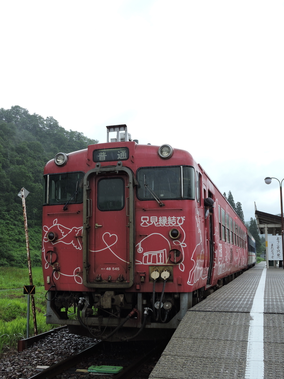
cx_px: 142
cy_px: 190
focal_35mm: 40
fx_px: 438
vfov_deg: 46.8
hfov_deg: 36.0
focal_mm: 7.2
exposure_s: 1/250
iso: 100
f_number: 3.8
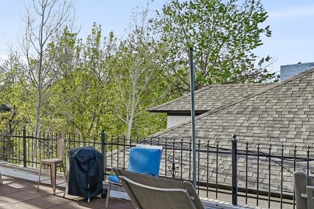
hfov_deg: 44.8
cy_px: 122
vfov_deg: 36.7
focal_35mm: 36
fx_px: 314
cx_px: -3
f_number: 10
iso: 400
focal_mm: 15
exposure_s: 1/320
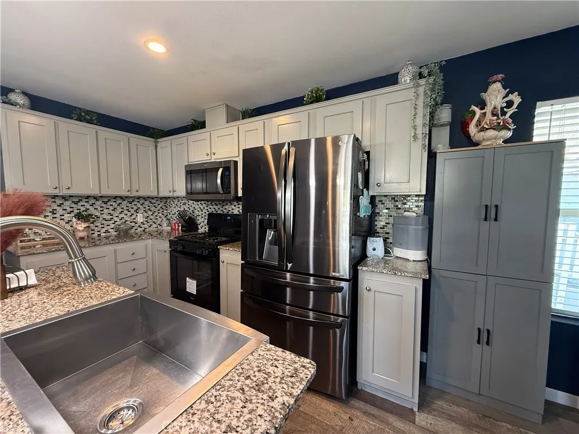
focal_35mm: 14
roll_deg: -0.2
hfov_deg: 102.1
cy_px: 217
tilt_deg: -3.8
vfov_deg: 85.7
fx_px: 234
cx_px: 290
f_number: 2.2
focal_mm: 2.22
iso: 400
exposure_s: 1/60
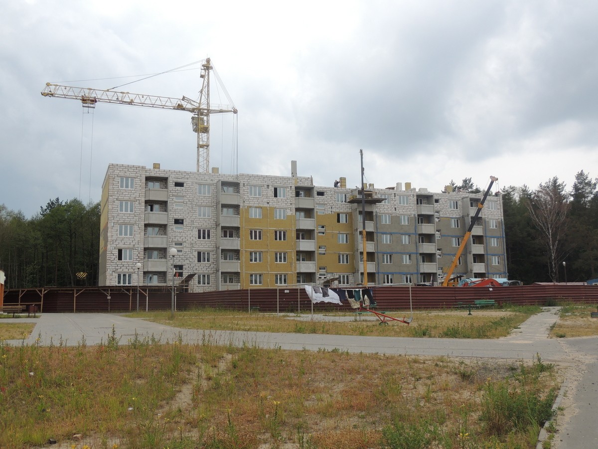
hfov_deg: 55.4
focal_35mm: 33
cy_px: 224
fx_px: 570
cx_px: 299
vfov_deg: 42.9
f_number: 3.2
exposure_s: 1/1000
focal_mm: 5.8
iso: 100
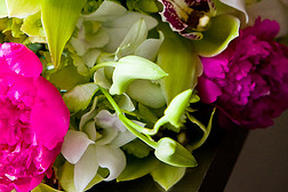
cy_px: -22
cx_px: 82
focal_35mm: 138
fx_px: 1104
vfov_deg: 9.8
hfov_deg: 14.8
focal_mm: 60
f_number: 4
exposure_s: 1/200
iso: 640
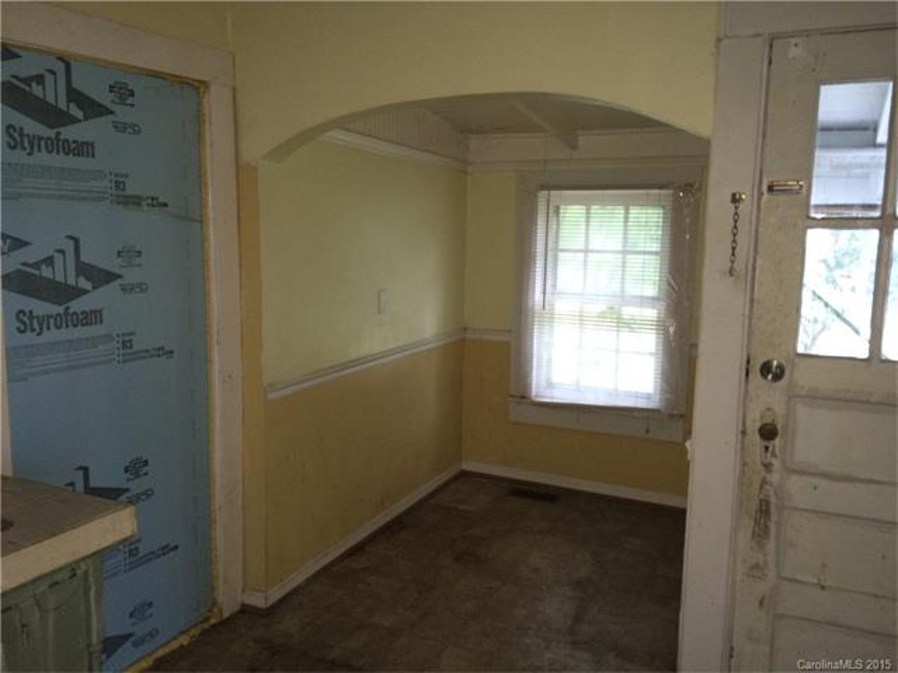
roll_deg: -0.4
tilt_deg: -10.8
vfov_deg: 48.2
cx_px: 449
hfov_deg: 61.7
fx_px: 752
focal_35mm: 29
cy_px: 336
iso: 200
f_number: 2.2
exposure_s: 1/17
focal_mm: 4.15
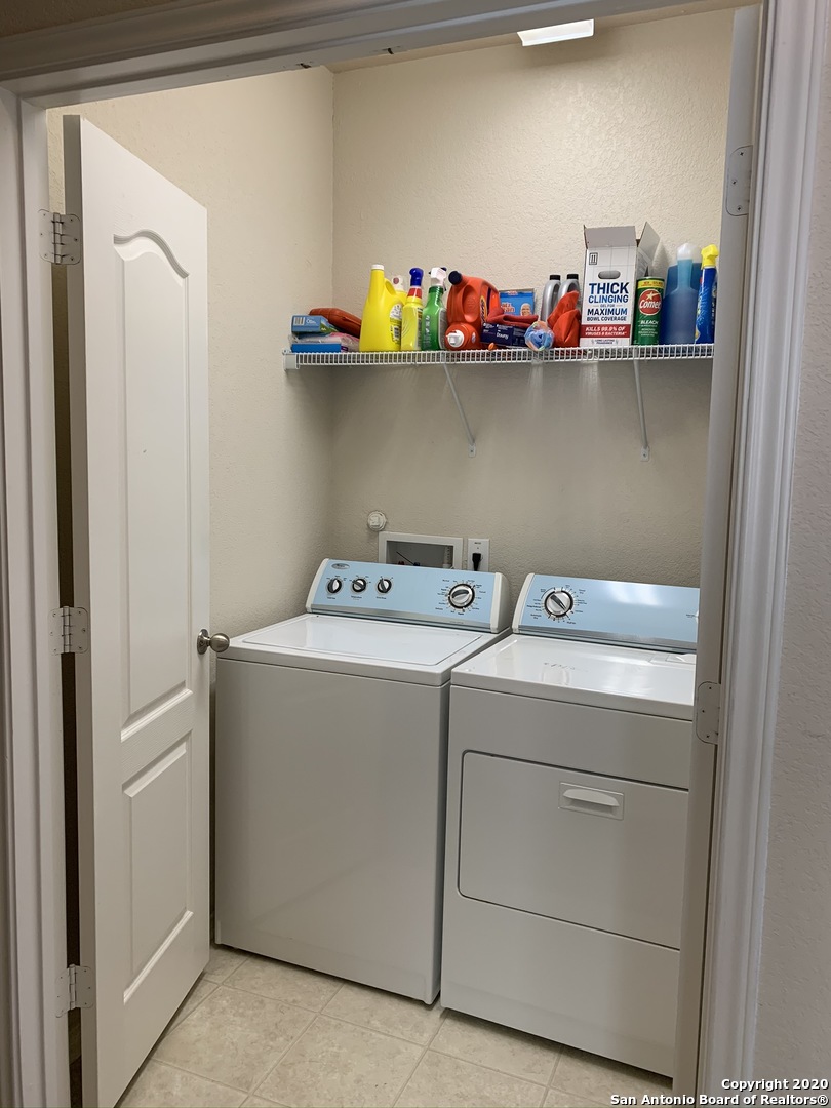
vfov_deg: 67.3
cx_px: 416
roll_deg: -1.6
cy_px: 554
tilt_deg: -4.3
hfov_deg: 53.1
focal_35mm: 26
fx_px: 832
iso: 64
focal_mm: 4.25
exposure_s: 1/60
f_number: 1.8
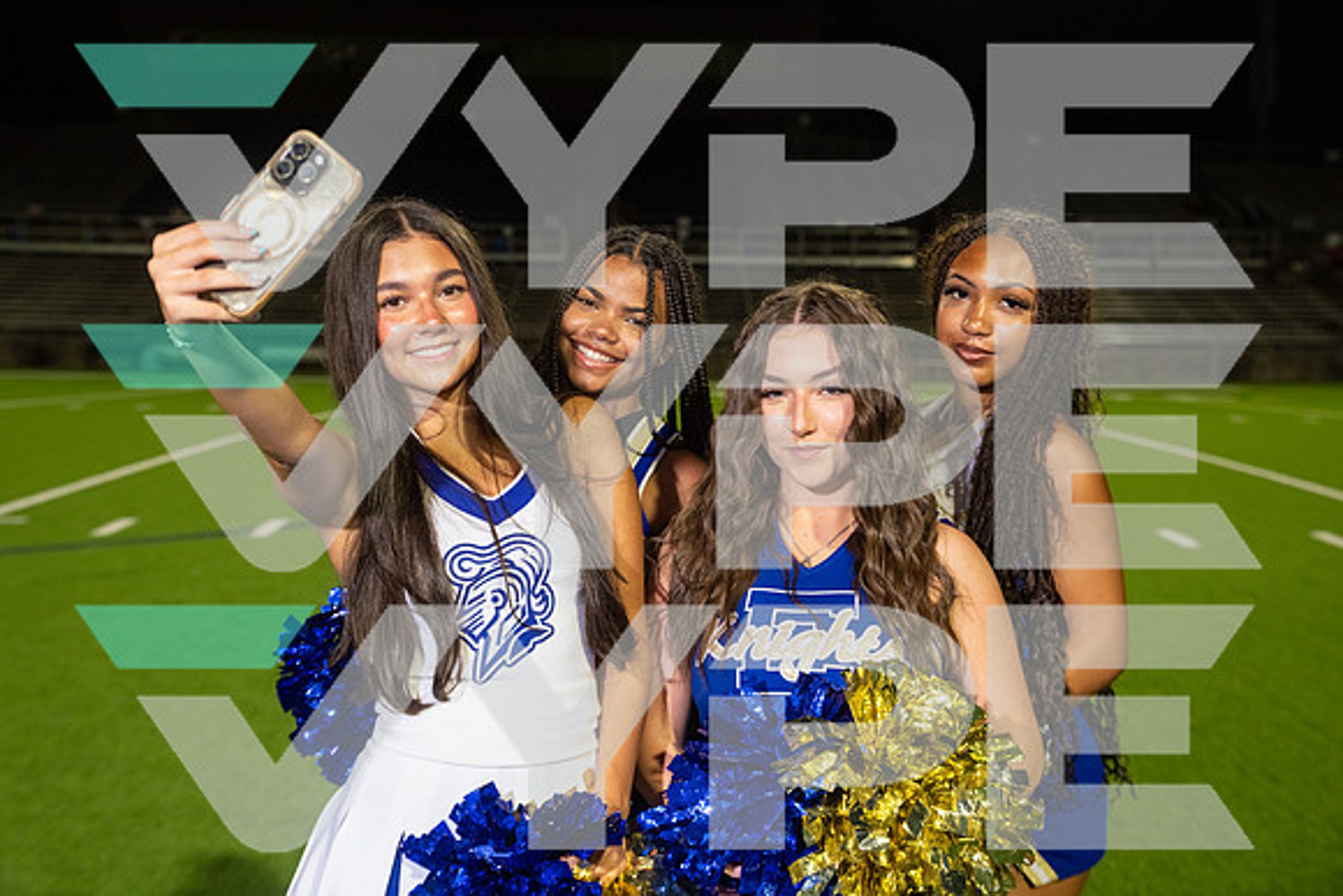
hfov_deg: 42.7
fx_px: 1716
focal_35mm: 46
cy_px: 448
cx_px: 672
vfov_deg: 29.3
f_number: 4
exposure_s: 1/200
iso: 1000
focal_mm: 46
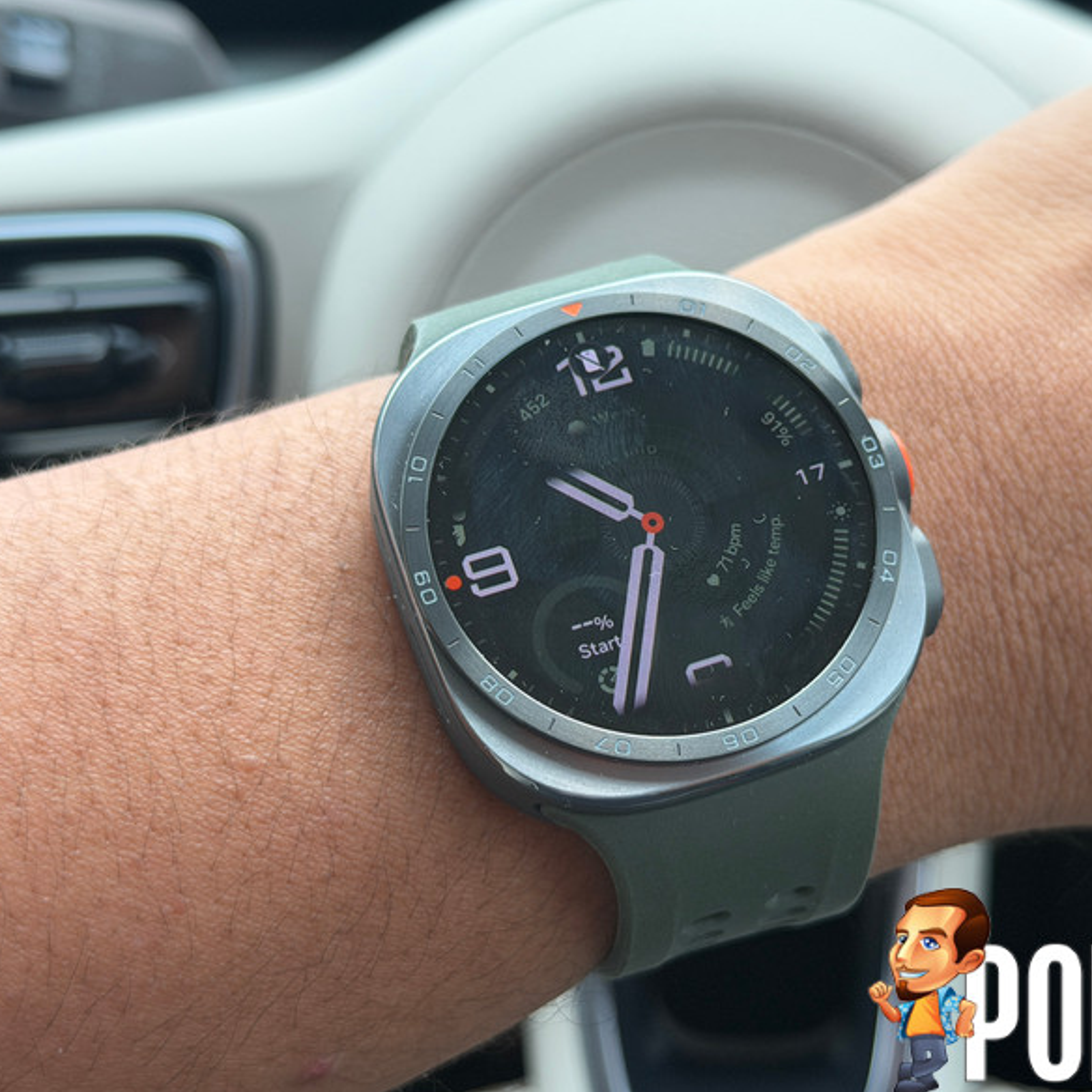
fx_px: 2177
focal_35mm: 61
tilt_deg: -36.1
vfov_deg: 28.2
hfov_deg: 28.1
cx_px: 638
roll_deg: +4.4
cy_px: 565
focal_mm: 6.76
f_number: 1.78
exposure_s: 1/553
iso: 64
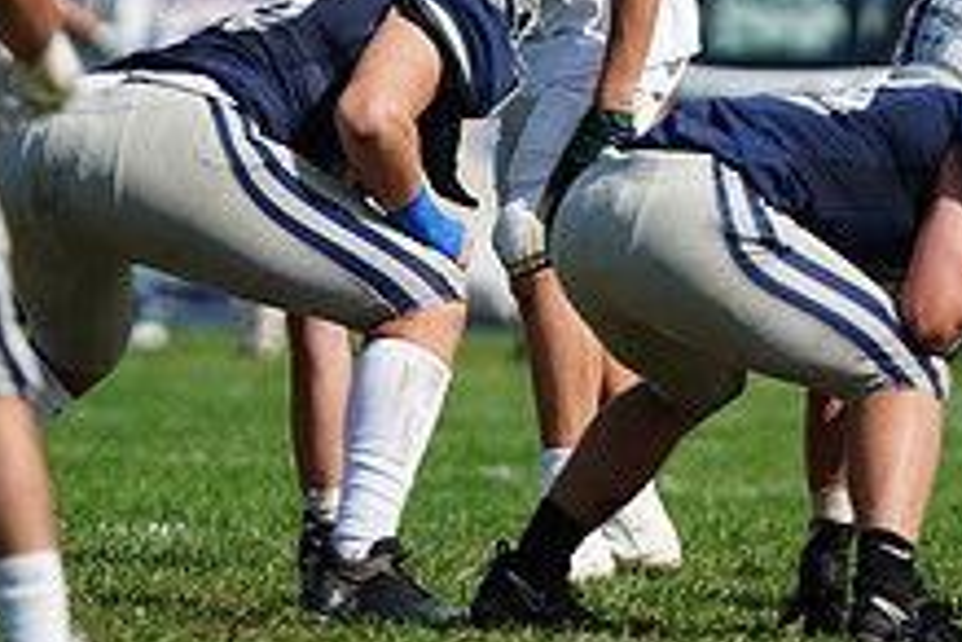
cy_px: -90
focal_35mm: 795
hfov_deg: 2.6
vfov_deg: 1.7
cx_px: 549
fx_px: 21243
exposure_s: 1/8000
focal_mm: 300
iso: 400
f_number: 2.8
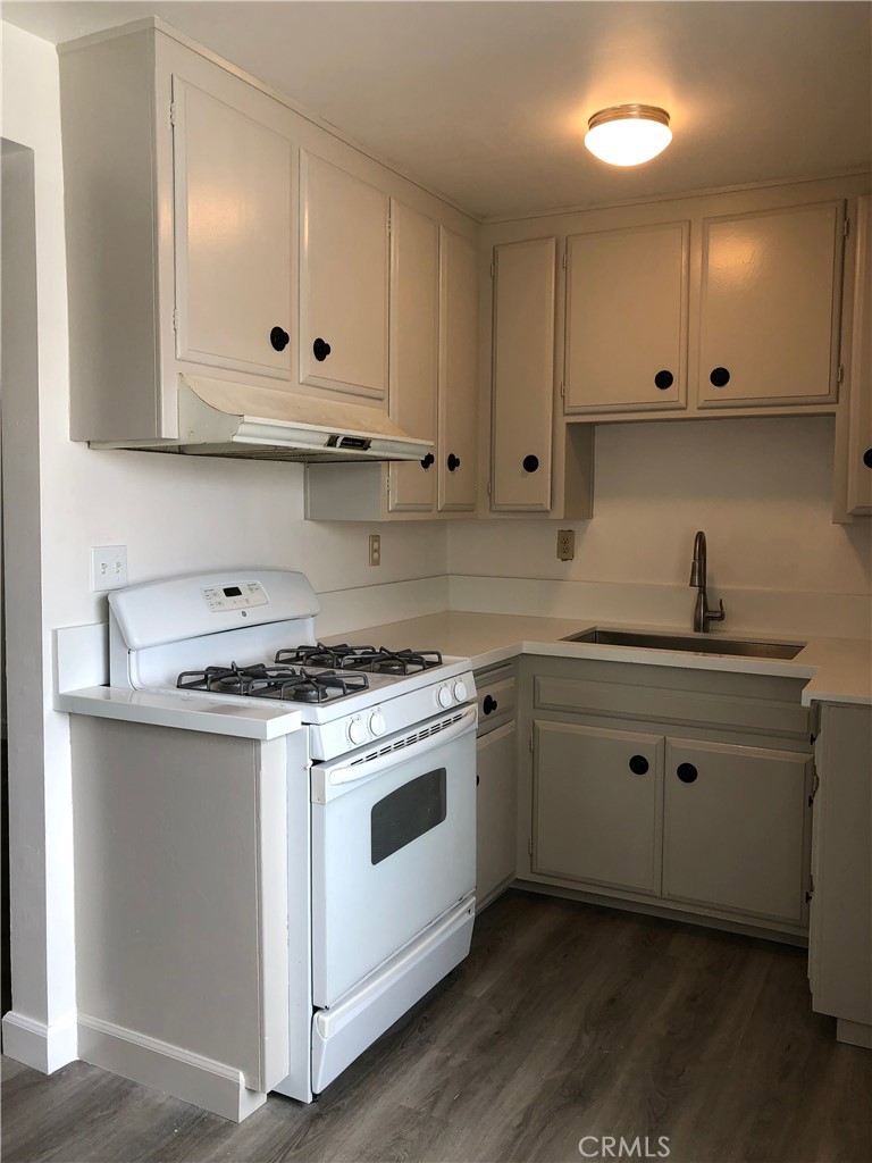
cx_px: 436
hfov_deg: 49.7
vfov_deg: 63.4
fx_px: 940
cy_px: 582
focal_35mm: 28
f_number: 1.8
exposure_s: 1/120
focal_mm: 4
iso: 50
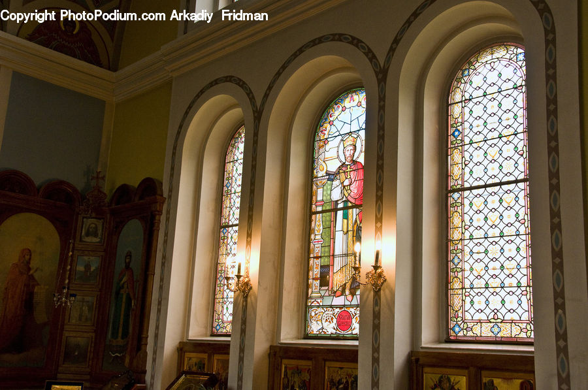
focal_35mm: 40
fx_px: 660
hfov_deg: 48.0
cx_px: 294
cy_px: 195
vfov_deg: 32.9
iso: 500
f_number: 6.3
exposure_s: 1/25
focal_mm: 27
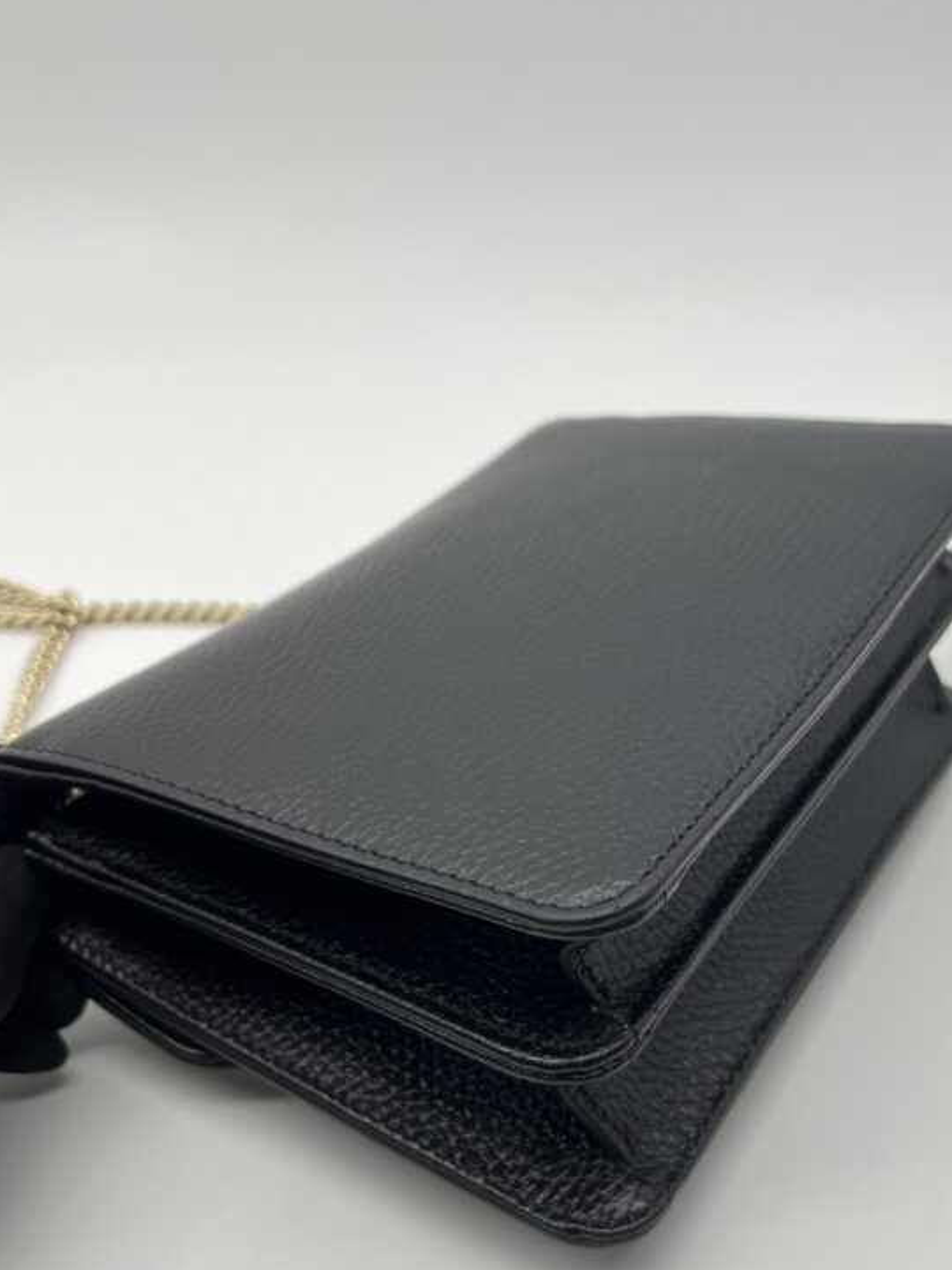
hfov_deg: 38.3
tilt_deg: -32.1
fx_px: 1357
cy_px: 669
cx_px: 614
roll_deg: +1.8
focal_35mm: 37
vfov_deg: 50.1
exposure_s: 1/150
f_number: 1.5
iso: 32
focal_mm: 5.7
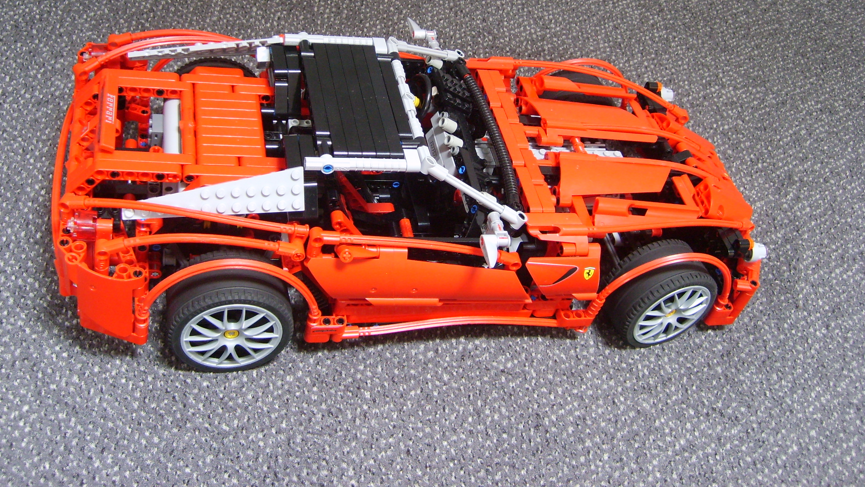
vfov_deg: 30.2
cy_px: 155
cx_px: 424
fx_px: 895
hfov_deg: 51.6
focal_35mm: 39
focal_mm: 5.8
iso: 139
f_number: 2.8
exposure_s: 1/4
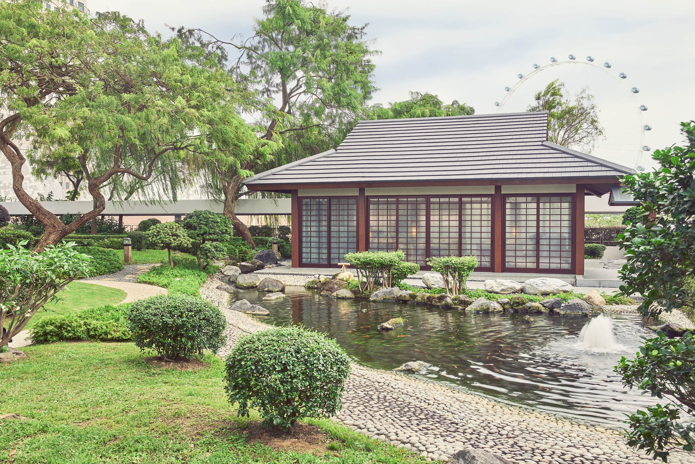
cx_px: 348
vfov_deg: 40.0
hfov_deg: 57.2
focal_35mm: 33
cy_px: 232
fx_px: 637
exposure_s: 1/6
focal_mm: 33
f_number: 11
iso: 100
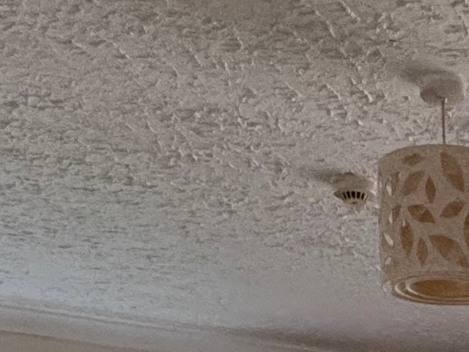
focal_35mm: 81
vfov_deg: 13.7
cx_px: 575
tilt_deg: -13.3
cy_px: 816
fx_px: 1098
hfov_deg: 22.1
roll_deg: +0.4
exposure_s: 1/62
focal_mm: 2.22
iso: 320
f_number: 2.2
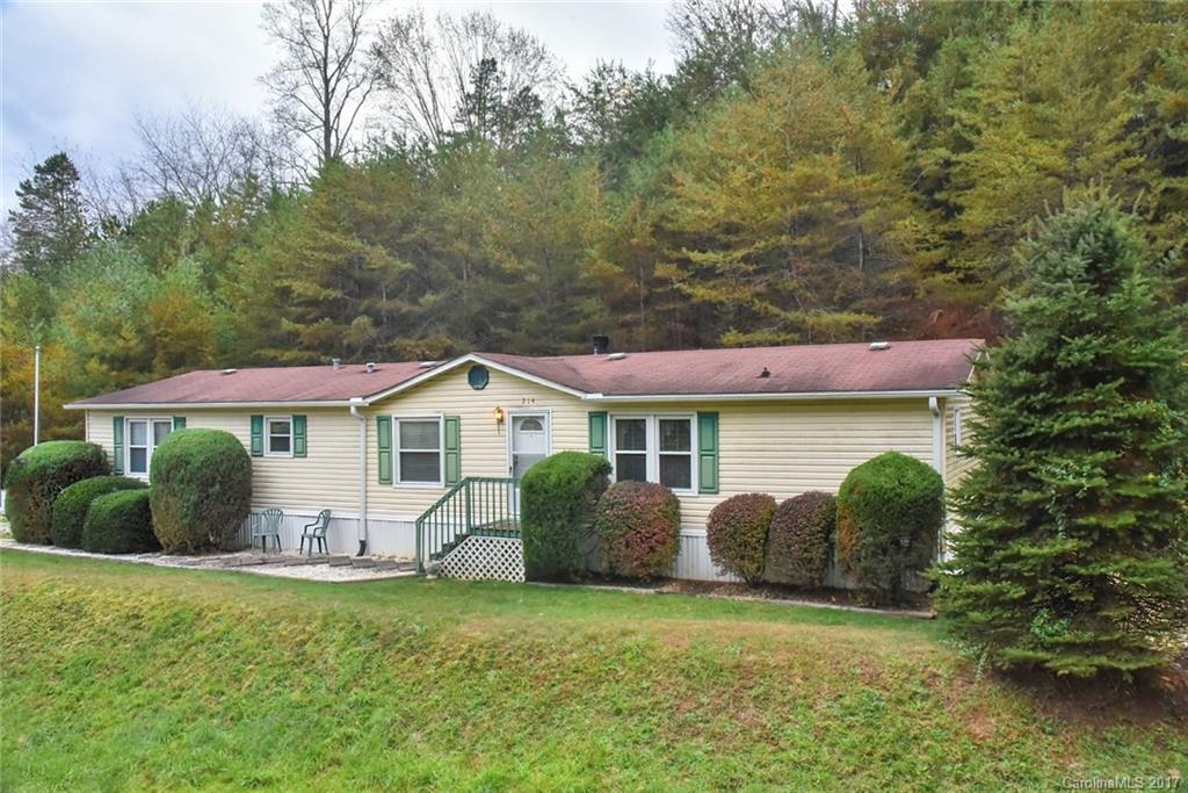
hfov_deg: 61.9
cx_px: 594
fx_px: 990
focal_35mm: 30
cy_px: 396
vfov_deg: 43.6
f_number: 14
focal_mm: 30
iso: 4000
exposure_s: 1/200
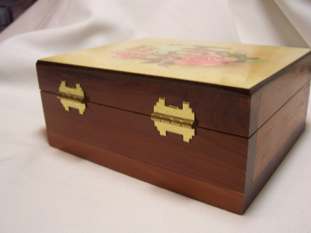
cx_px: 156
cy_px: 116
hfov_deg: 50.1
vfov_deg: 38.7
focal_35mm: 37
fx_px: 332
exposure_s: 1/30
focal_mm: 5.6
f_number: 2.8
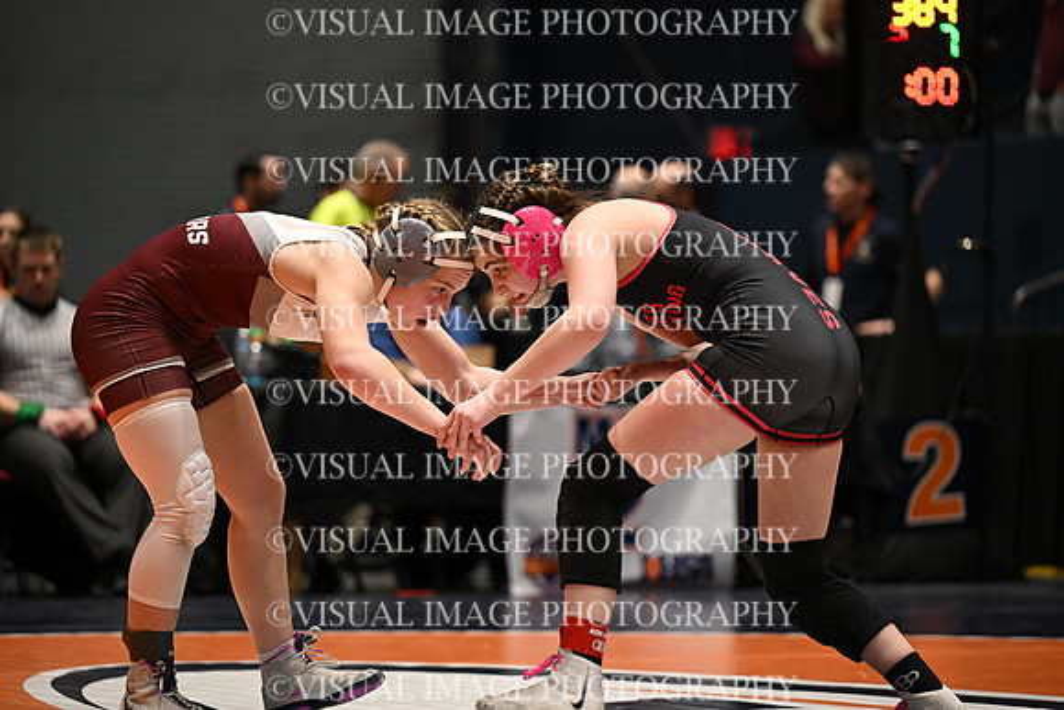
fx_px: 4286
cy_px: 355
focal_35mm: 145
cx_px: 532
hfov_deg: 14.2
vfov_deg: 9.5
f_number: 2.8
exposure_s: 1/767
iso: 2500
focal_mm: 145
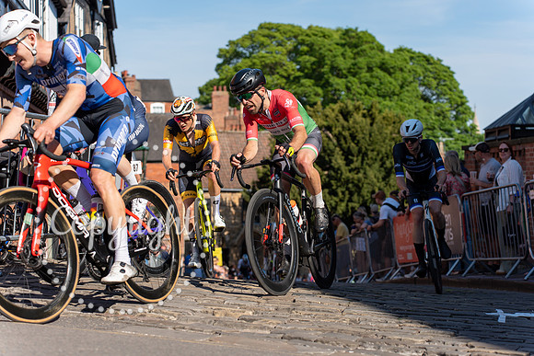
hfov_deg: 27.7
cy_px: 178
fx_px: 1083
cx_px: 267
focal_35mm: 73
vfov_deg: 18.7
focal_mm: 73
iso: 100
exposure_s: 1/1000
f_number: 3.5
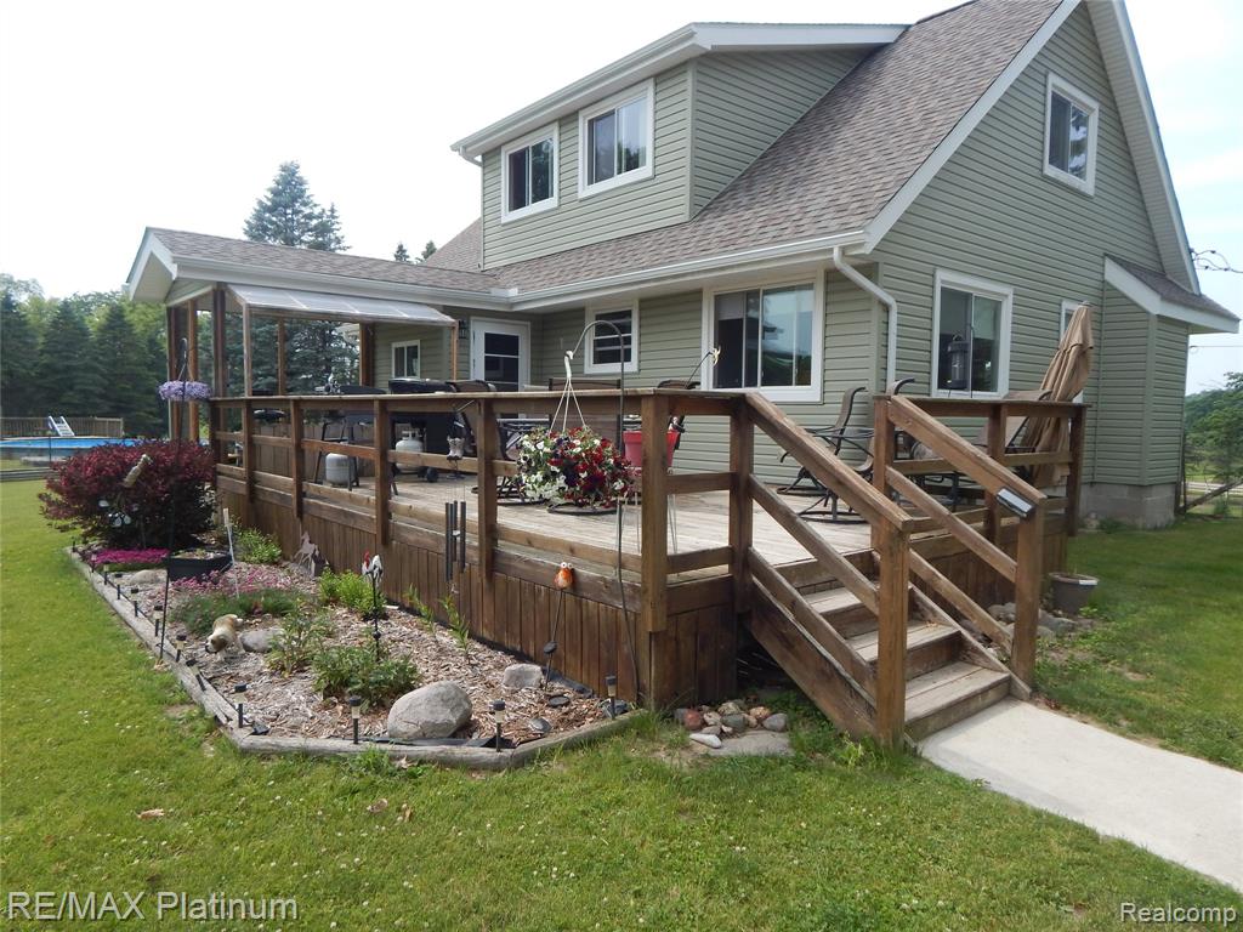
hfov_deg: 76.4
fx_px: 790
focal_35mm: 22
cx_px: 622
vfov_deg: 61.1
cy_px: 466
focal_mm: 4
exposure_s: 1/1000
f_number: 3
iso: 125
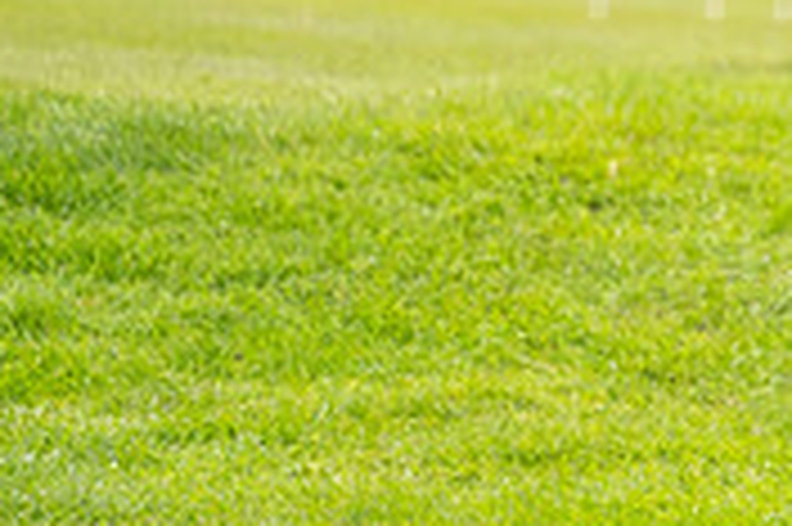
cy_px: -263
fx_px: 21781
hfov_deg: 2.1
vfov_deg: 1.4
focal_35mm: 991
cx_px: 1170
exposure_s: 1/1600
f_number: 4.5
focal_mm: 300
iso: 400
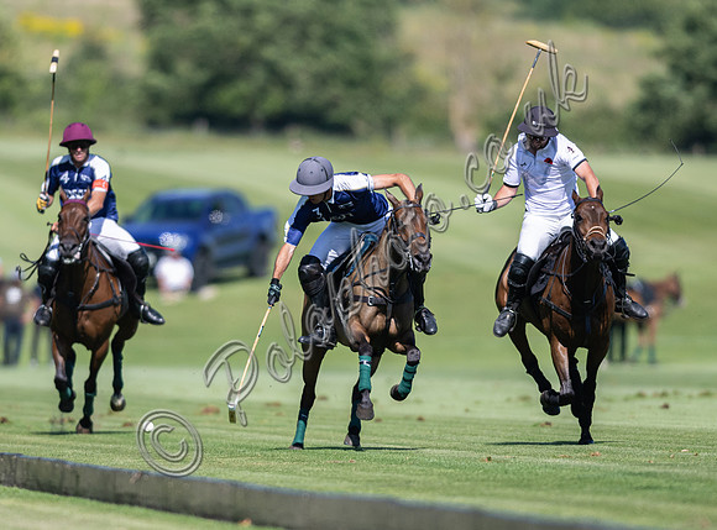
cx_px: 256
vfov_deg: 2.0
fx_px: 15509
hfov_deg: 2.6
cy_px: 353
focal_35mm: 752
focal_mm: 400
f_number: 3.2
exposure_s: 1/6400
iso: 400
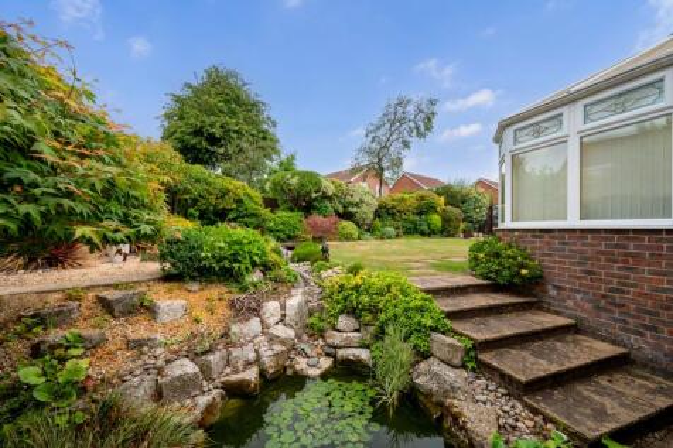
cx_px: 336
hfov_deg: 104.3
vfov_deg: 81.2
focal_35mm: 14
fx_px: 262
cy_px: 224
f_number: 8
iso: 200
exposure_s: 1/400
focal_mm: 14
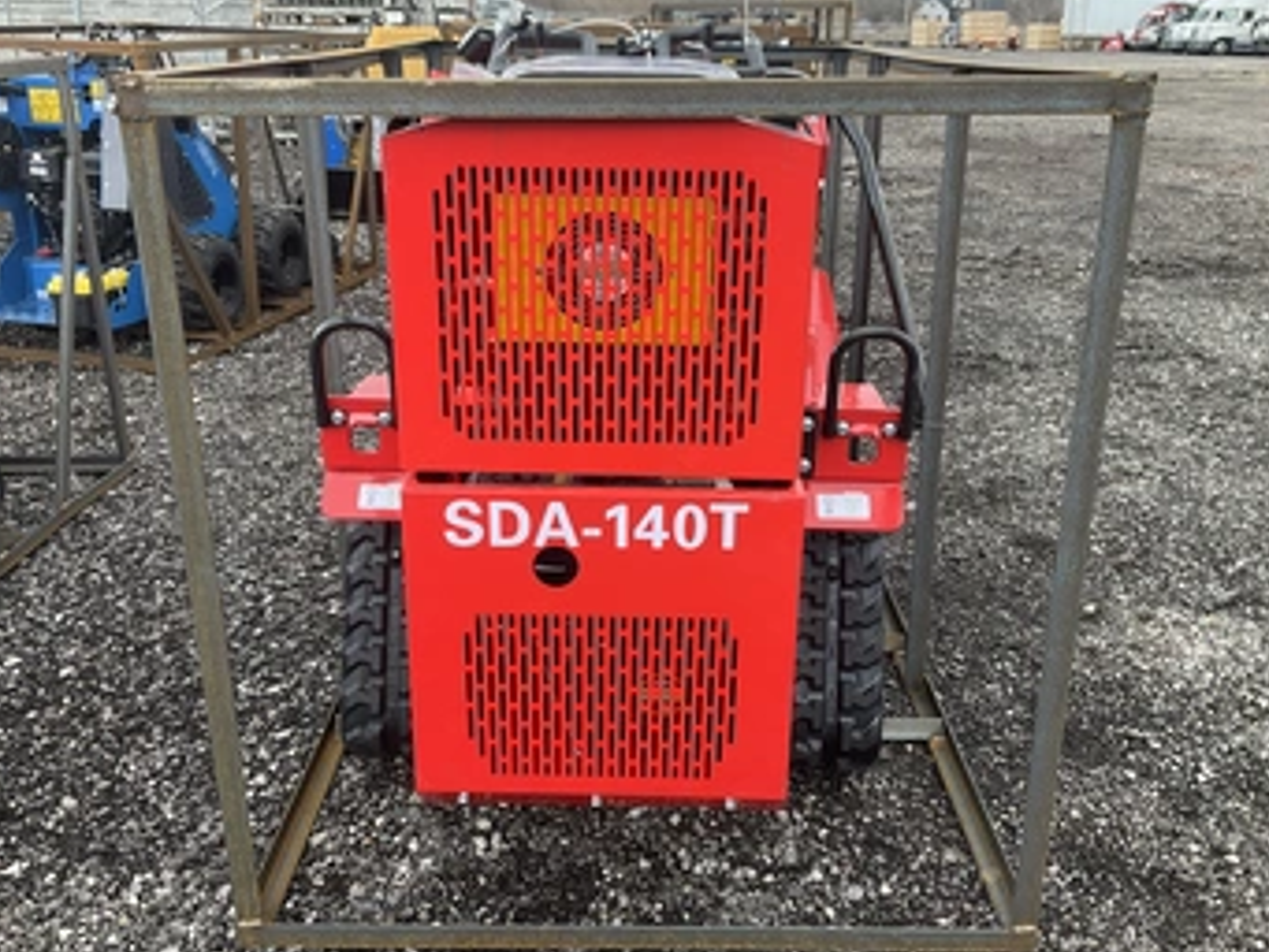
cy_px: 487
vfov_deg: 41.8
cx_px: 633
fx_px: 1247
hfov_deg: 53.9
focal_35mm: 34
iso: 20
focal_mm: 3
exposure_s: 1/147
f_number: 1.8
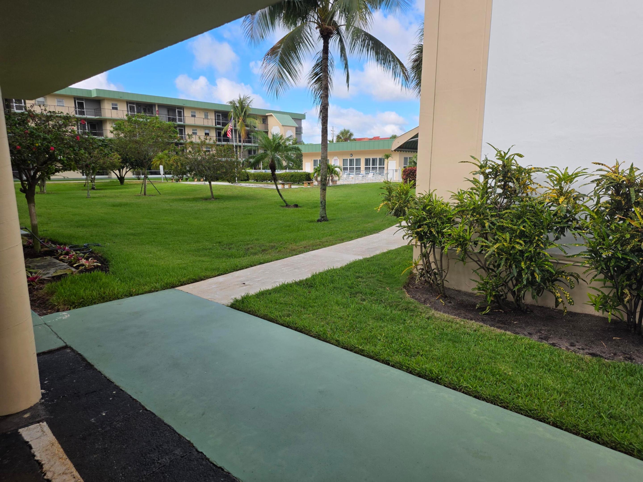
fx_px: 427
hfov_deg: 73.9
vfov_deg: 58.9
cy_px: 241
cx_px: 322
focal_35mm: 23
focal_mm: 6.25
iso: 80
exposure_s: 1/2953
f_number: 1.7
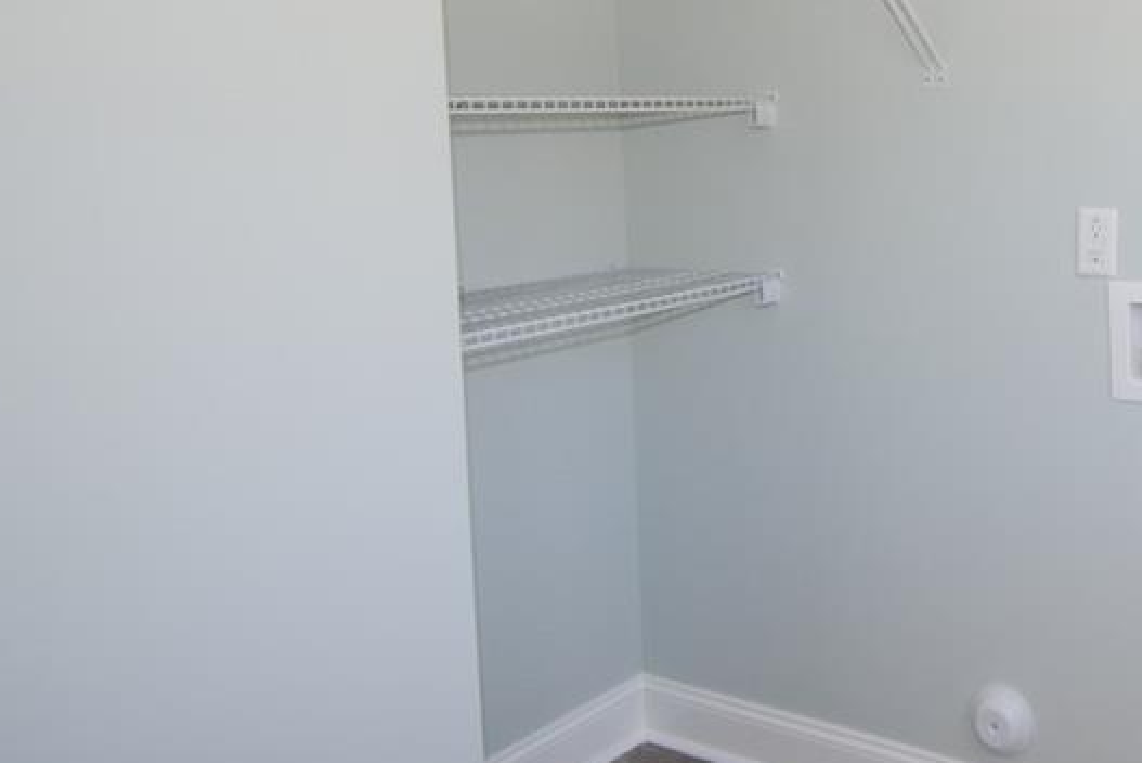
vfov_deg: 37.5
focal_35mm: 35
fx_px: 1111
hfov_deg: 48.4
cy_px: 254
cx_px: 1040
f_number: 4
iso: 200
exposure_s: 1/60
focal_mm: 12
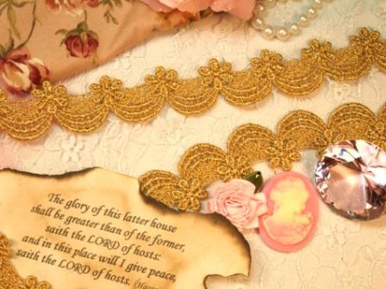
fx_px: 647
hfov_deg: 33.2
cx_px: 193
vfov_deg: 25.2
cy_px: 144
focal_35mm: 58
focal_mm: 10.4
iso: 80
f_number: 5.5
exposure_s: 1/125
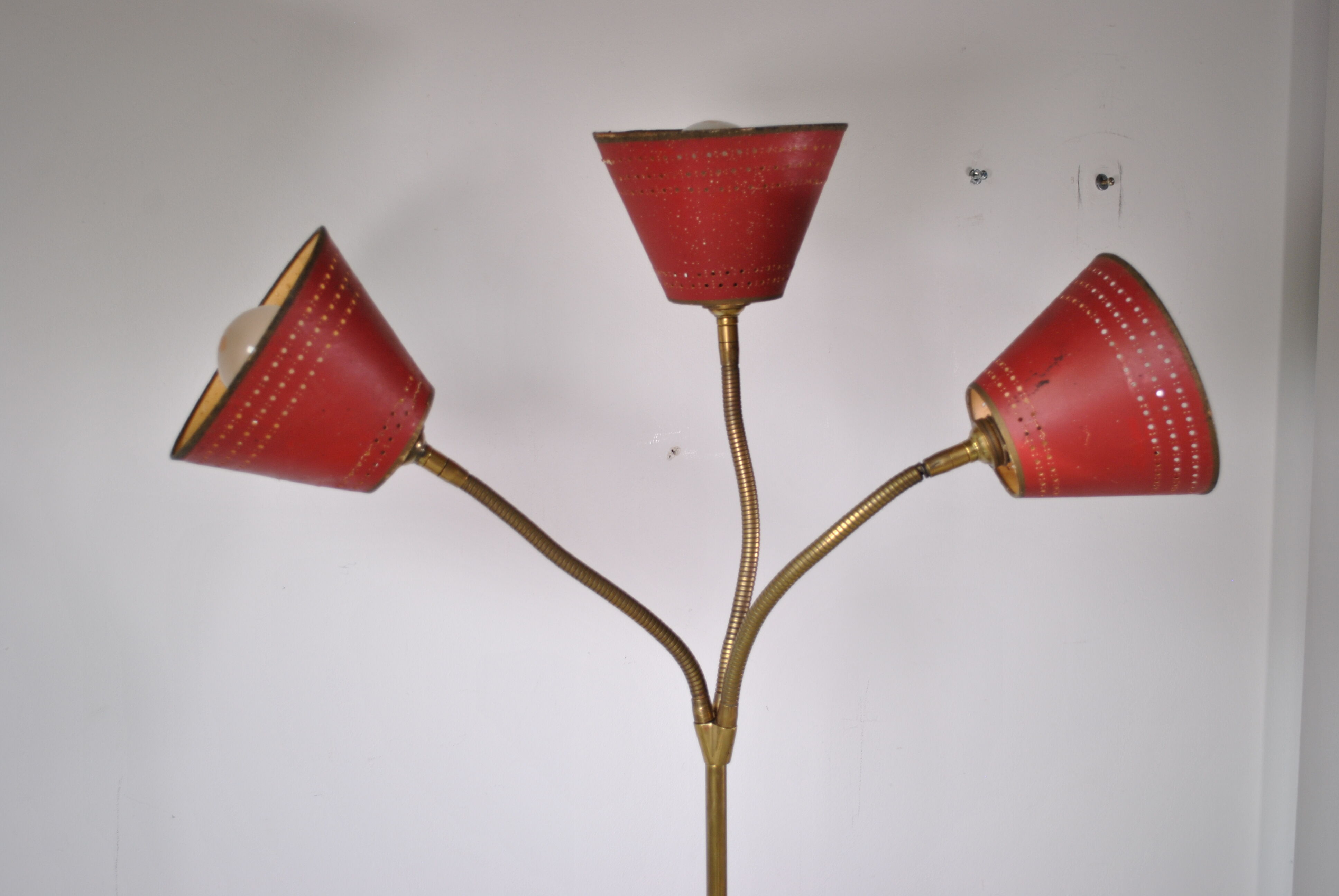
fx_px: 1787
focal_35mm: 48
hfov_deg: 41.1
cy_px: 448
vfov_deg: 28.2
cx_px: 670
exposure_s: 1/100
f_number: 4.8
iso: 200
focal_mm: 32
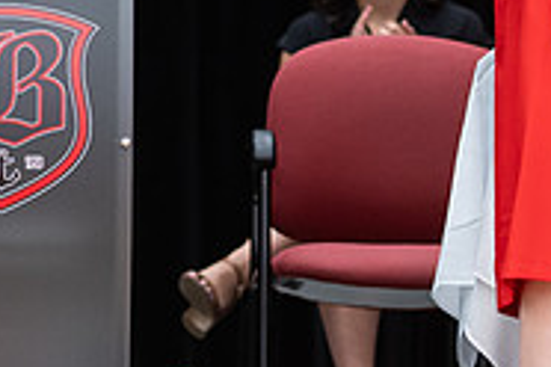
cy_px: -152
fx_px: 5739
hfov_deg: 5.5
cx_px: 622
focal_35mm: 375
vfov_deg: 3.7
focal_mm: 85
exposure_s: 1/200
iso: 1000
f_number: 2.8
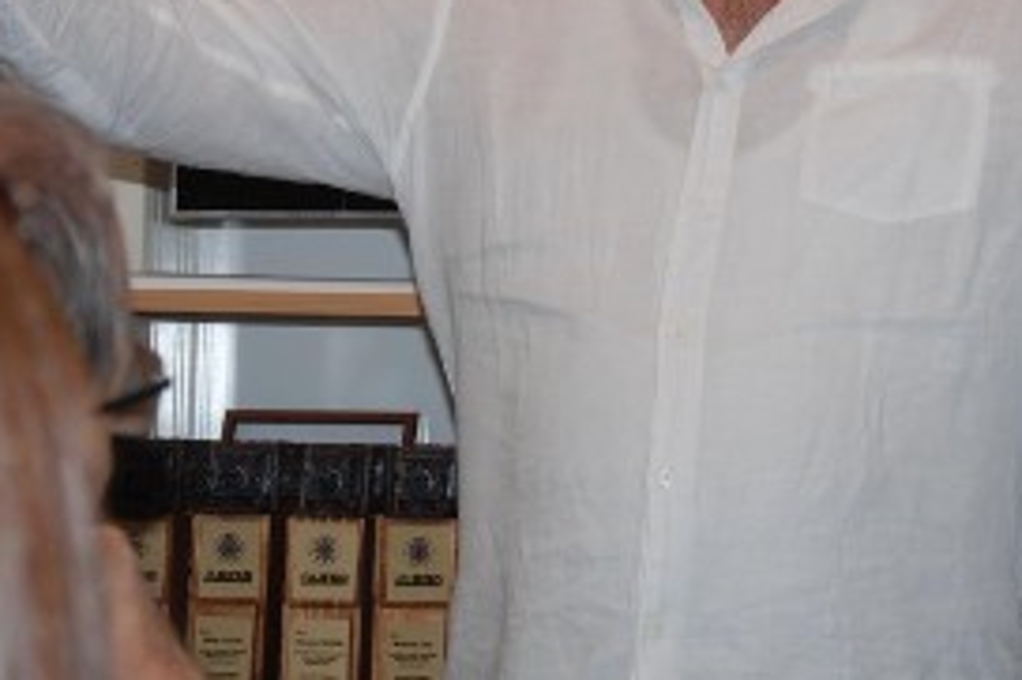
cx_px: 800
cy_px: -58
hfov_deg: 11.1
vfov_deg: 7.4
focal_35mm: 184
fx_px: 5220
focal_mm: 52
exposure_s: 1/60
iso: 200
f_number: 5
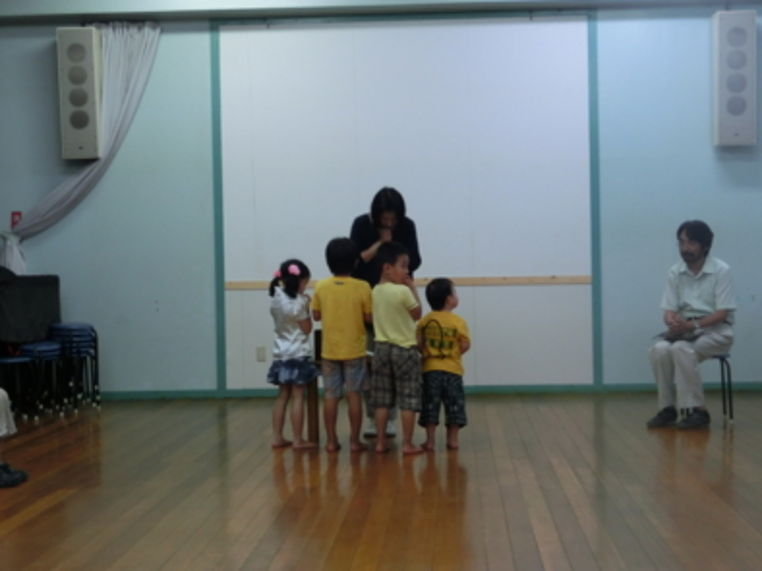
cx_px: 381
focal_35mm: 64
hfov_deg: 30.3
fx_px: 1408
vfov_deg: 22.9
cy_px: 286
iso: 800
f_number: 4.6
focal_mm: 11.17
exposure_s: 1/125
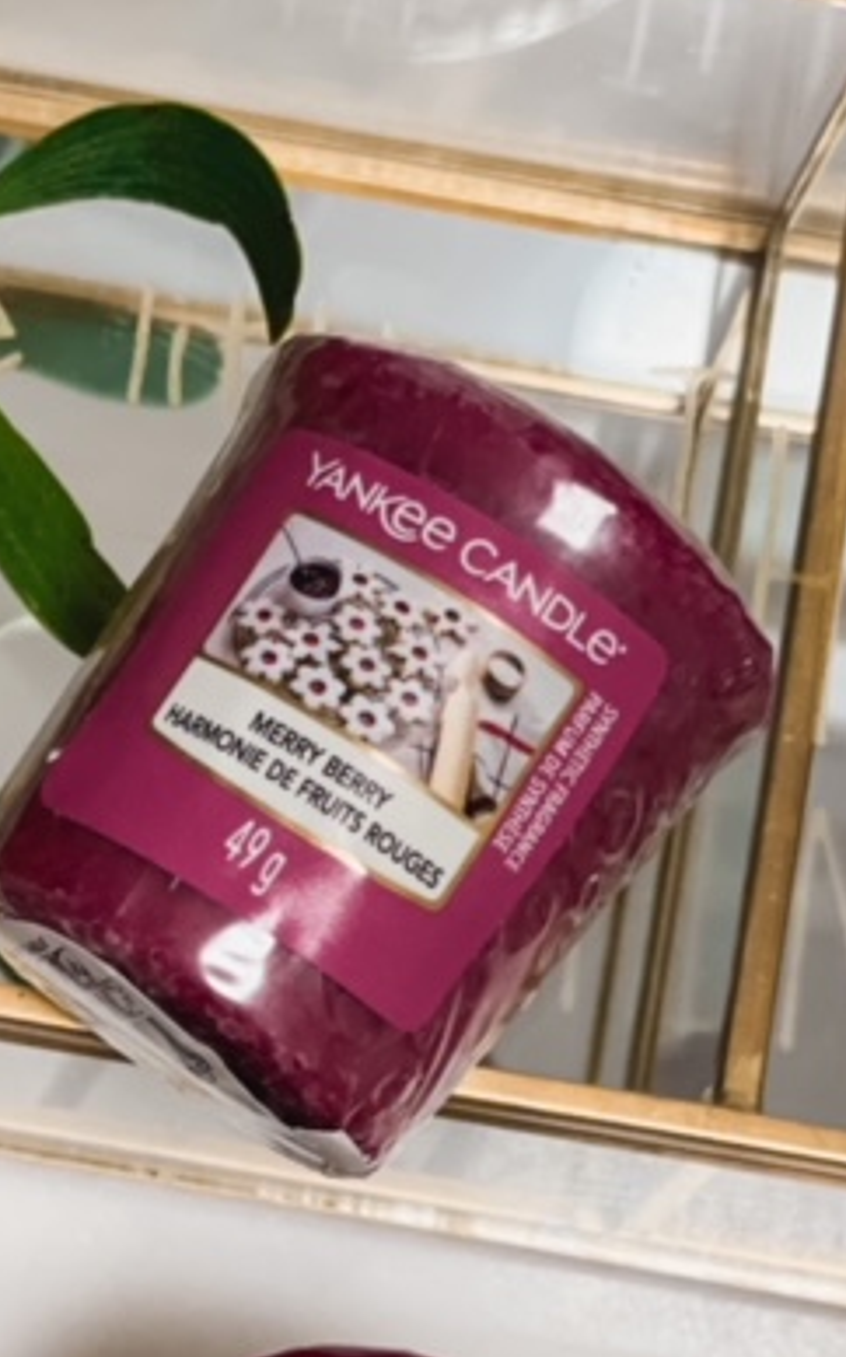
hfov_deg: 14.2
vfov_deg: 22.6
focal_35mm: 91
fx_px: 3362
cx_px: 42
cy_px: 1032
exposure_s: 1/100
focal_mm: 6
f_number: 2
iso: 200
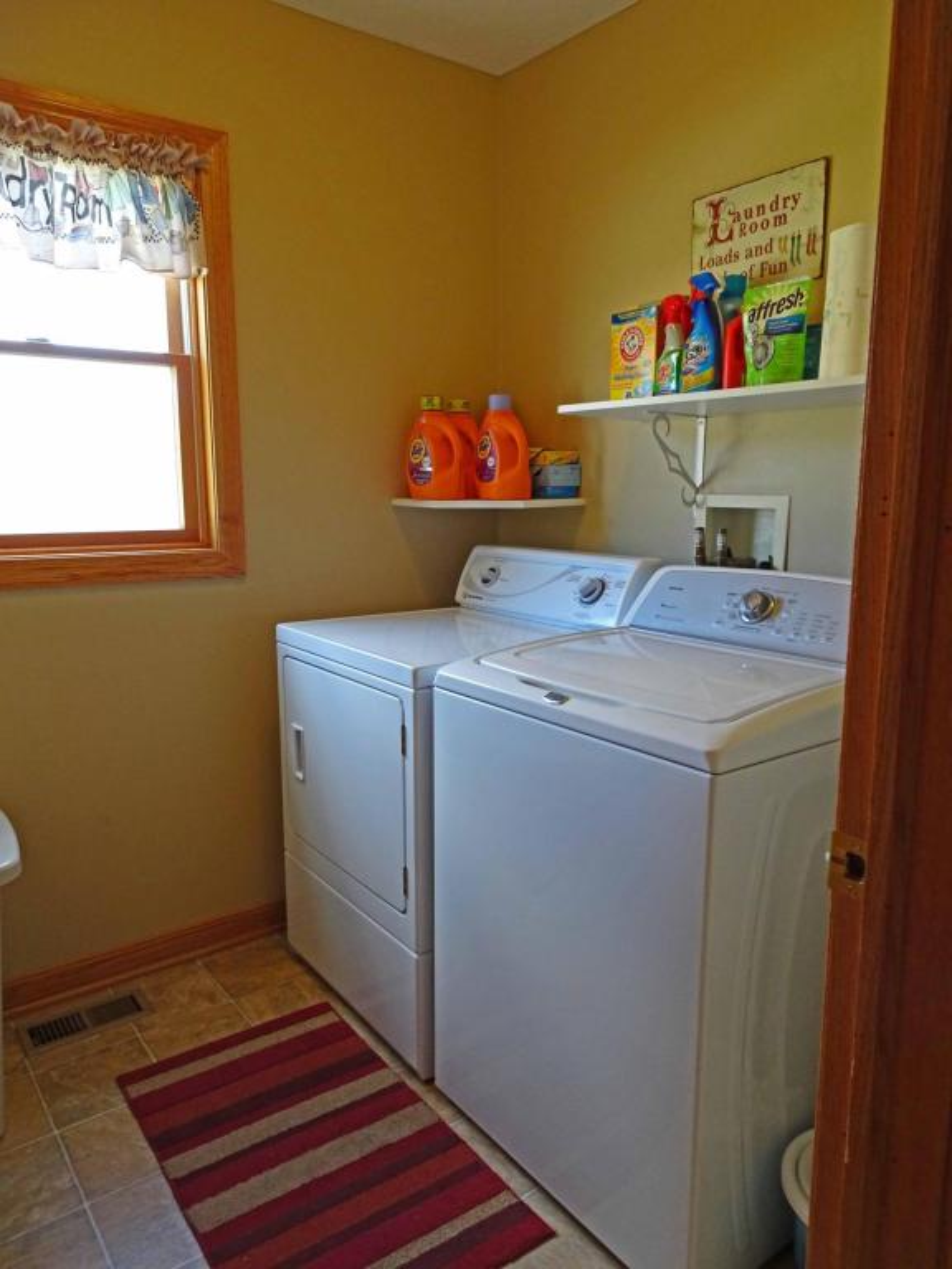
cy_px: 634
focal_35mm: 24
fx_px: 880
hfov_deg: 56.8
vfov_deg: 71.6
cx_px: 476
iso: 200
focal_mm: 4.1
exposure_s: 1/30
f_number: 3.5
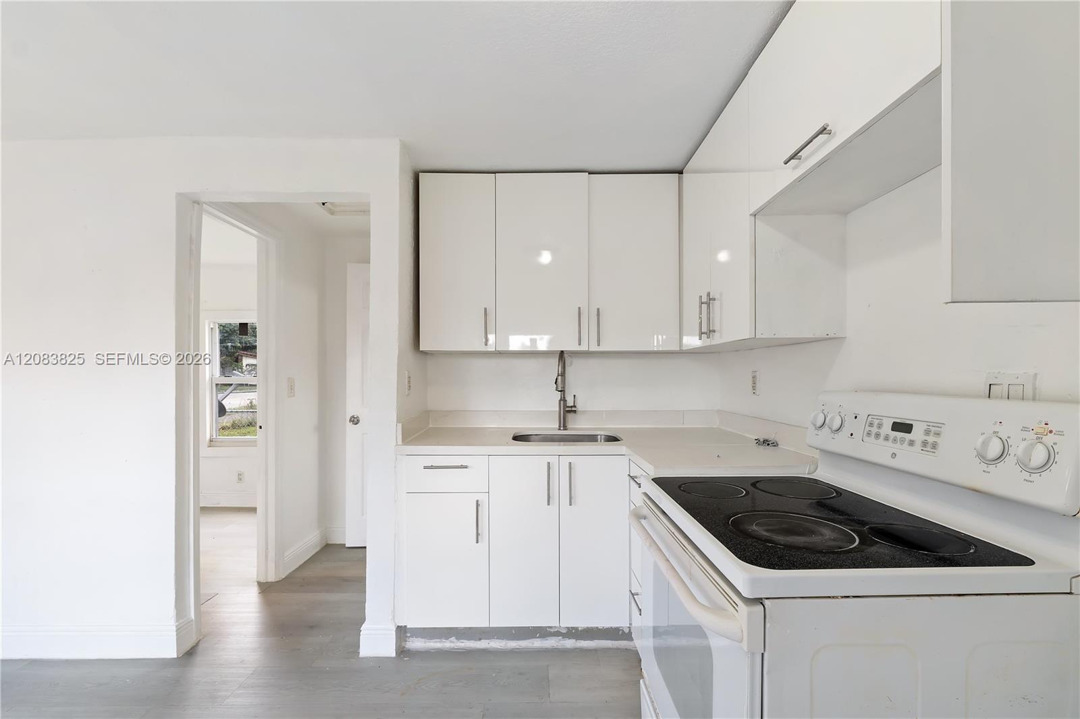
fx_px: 450
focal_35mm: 15
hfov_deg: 100.4
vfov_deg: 77.3
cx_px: 540
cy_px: 360
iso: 160
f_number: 9
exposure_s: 1
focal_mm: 10
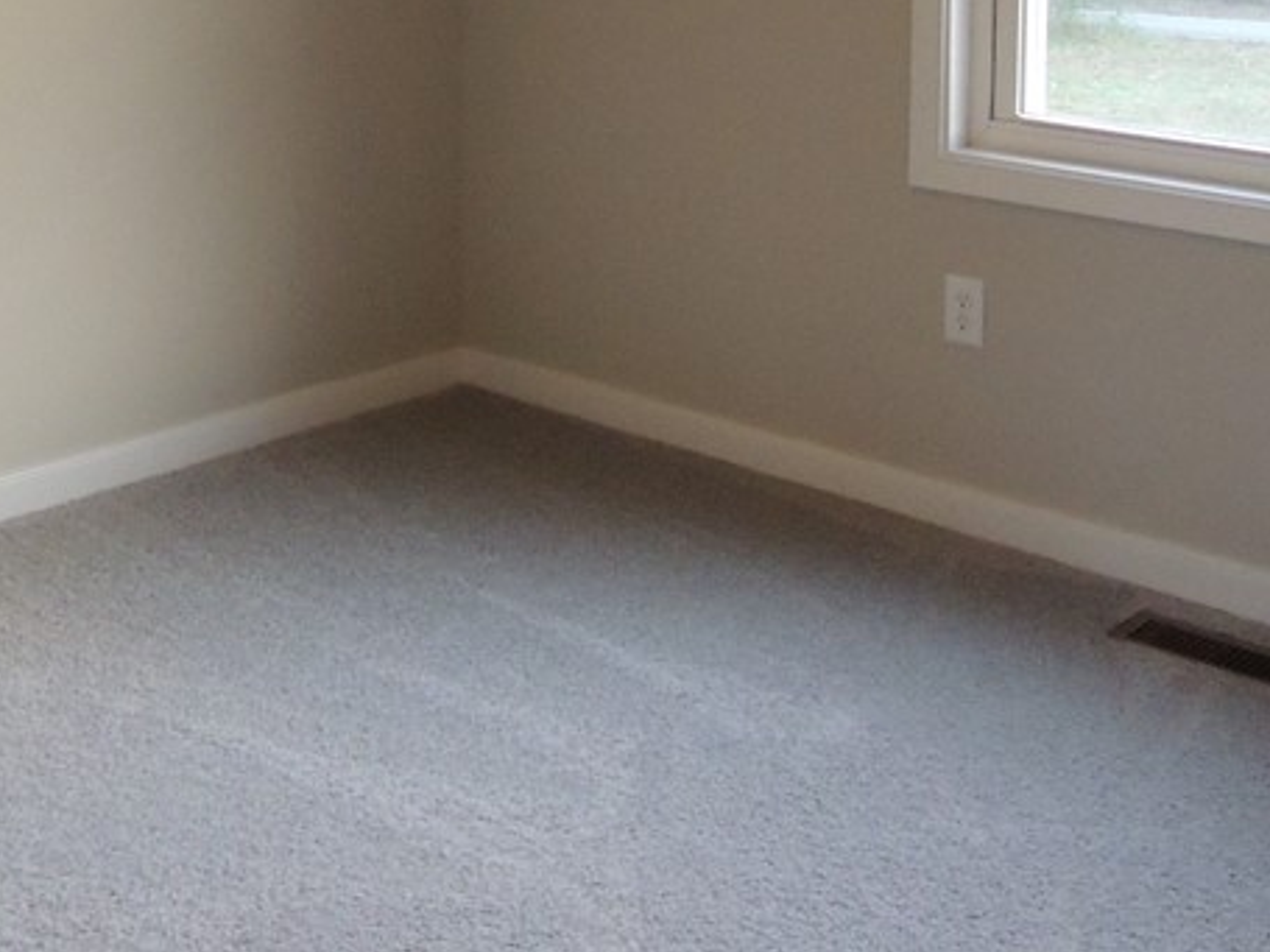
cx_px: 469
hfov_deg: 35.3
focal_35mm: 54
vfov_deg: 25.2
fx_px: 1981
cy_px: -73
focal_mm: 4.3
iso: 800
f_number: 3
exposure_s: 1/60
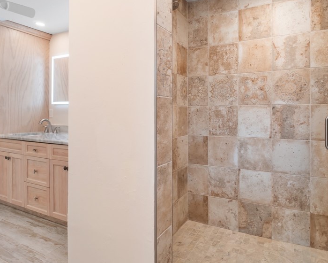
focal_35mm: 20
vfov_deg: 67.9
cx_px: 200
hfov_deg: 79.2
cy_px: 116
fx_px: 194
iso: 200
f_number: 7.1
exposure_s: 1/4
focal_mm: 7
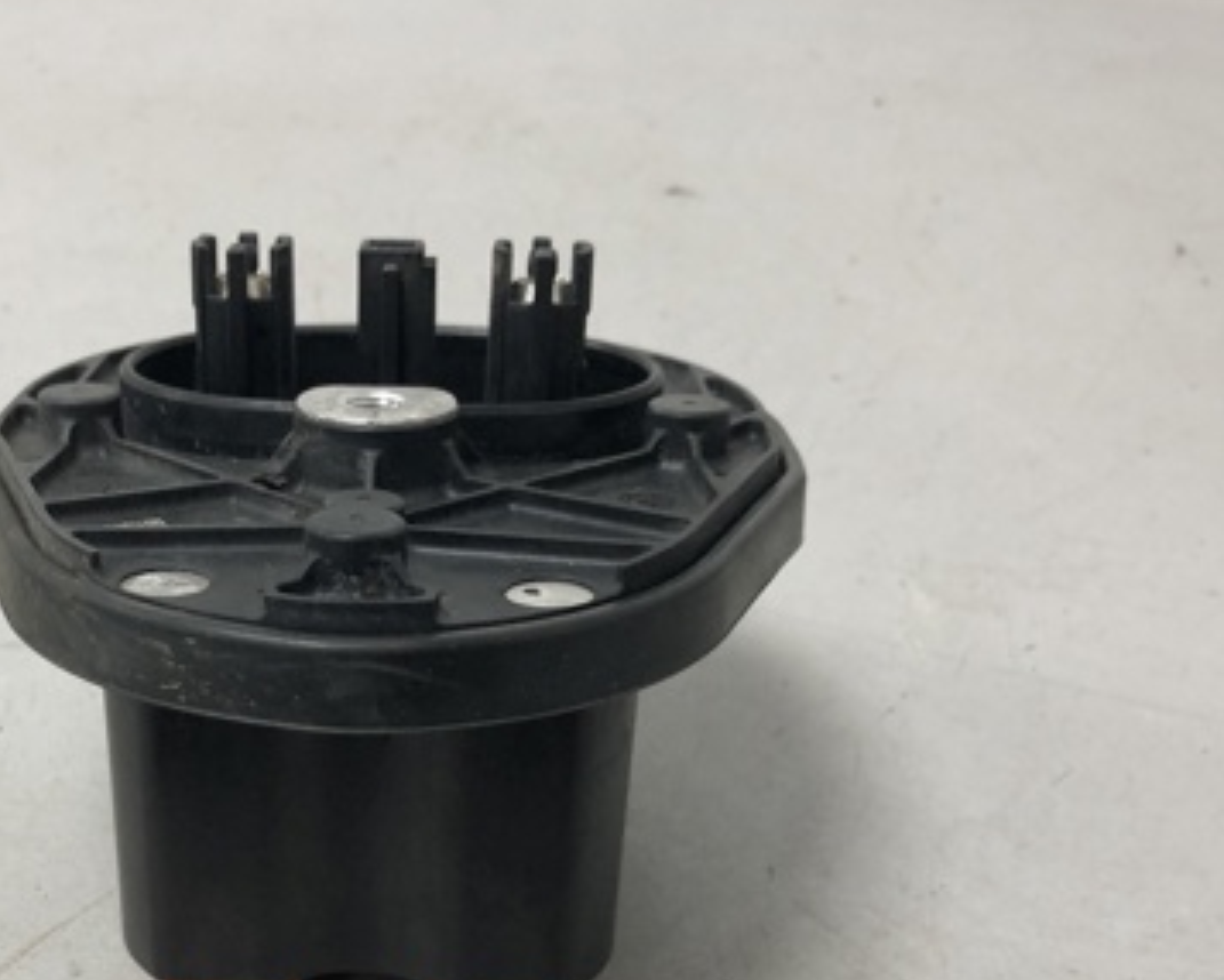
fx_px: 1776
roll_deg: +2.2
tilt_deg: -40.0
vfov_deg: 30.1
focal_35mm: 49
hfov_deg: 37.5
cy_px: 781
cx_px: 377
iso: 40
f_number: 1.8
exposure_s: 1/33
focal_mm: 4
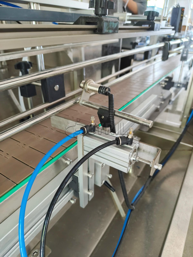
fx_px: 171
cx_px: 96
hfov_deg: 58.9
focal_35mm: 23
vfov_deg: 73.9
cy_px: 128
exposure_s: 1/32.9
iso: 800
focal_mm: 5.56
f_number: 1.88
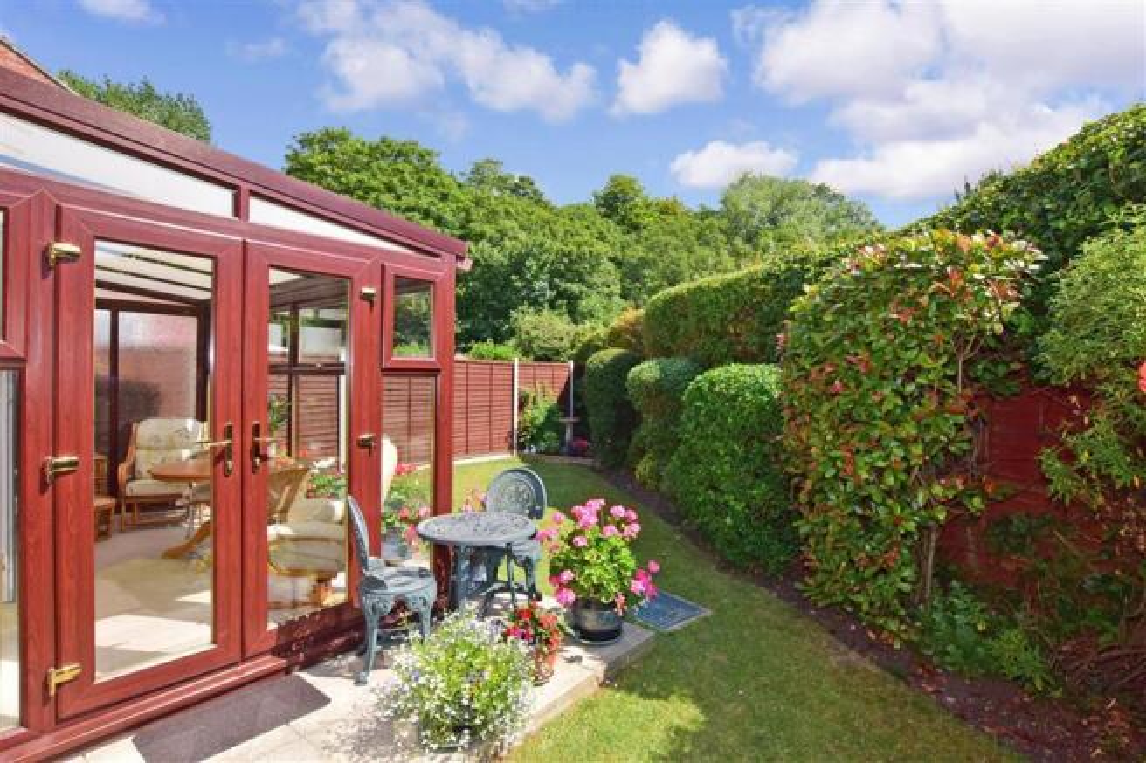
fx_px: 549
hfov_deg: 92.5
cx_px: 573
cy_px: 382
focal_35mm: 17
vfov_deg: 69.6
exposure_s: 1/200
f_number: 18
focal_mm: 11.5
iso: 400
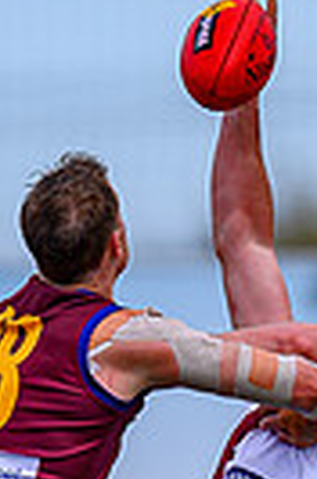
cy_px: 872
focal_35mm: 3116
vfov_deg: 0.7
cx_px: 79
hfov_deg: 0.4
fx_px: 41370
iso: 125
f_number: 4
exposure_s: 1/1250
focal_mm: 500
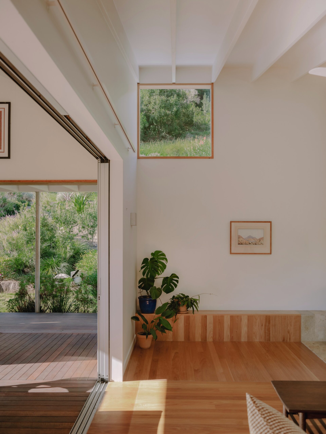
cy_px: 217
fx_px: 352
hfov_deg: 49.7
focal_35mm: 28
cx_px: 163
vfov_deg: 63.4
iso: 160
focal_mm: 35
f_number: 5
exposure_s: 1/80
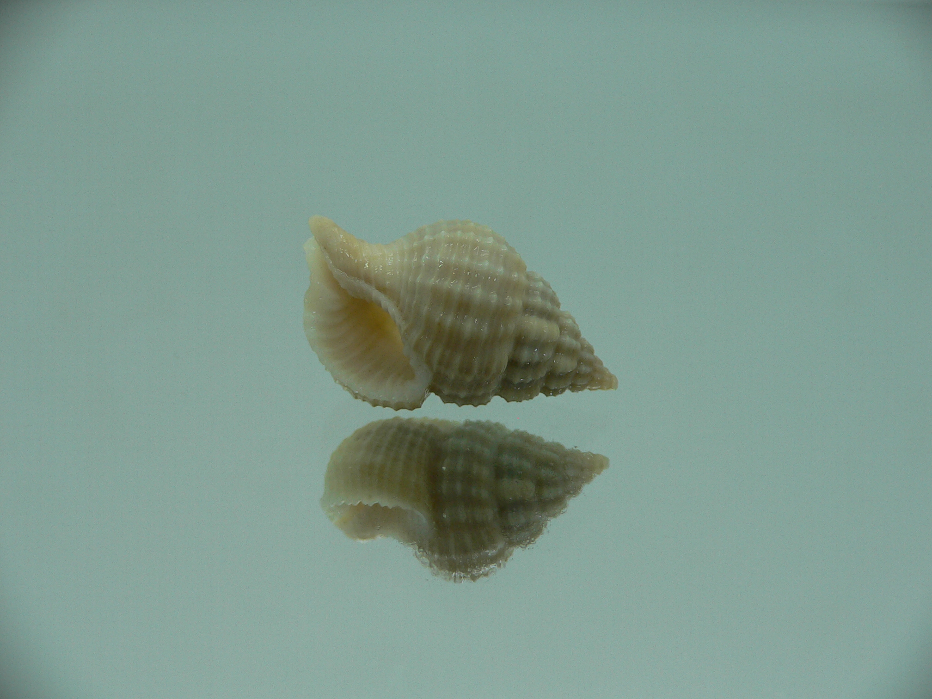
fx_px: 942
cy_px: 350
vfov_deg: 40.7
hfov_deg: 52.6
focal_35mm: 35
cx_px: 466
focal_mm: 4.6
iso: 80
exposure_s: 1/80
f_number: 2.8
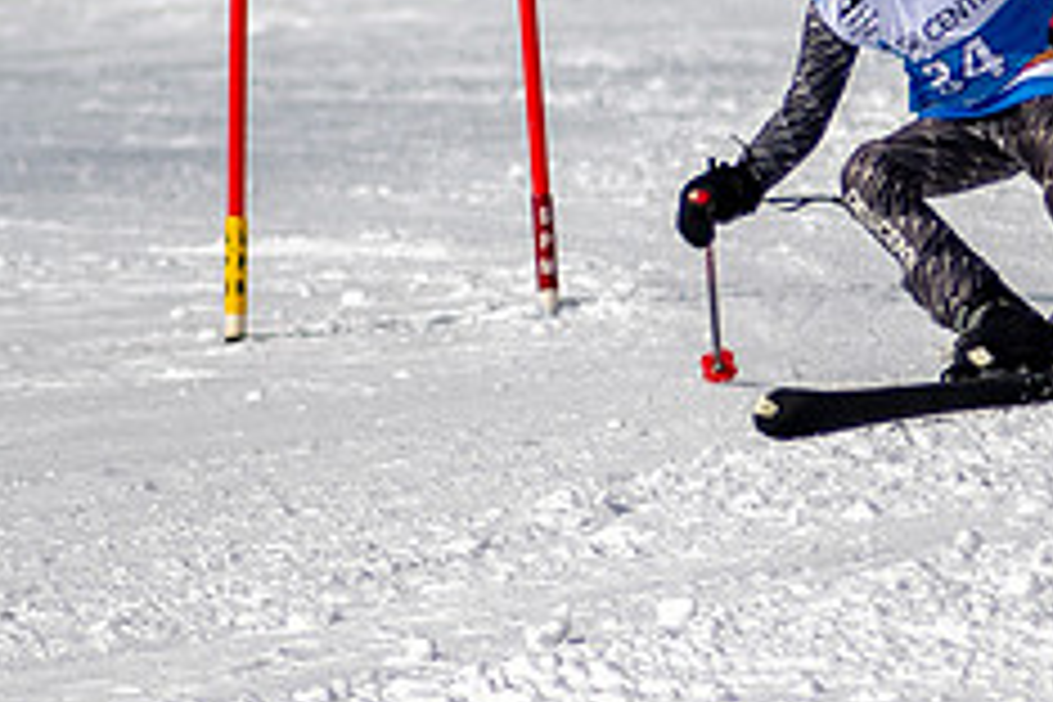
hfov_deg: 1.2
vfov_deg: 0.8
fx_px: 50774
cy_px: 265
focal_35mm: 1736
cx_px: 679
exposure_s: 1/8000
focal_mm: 300
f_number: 2.8
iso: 100
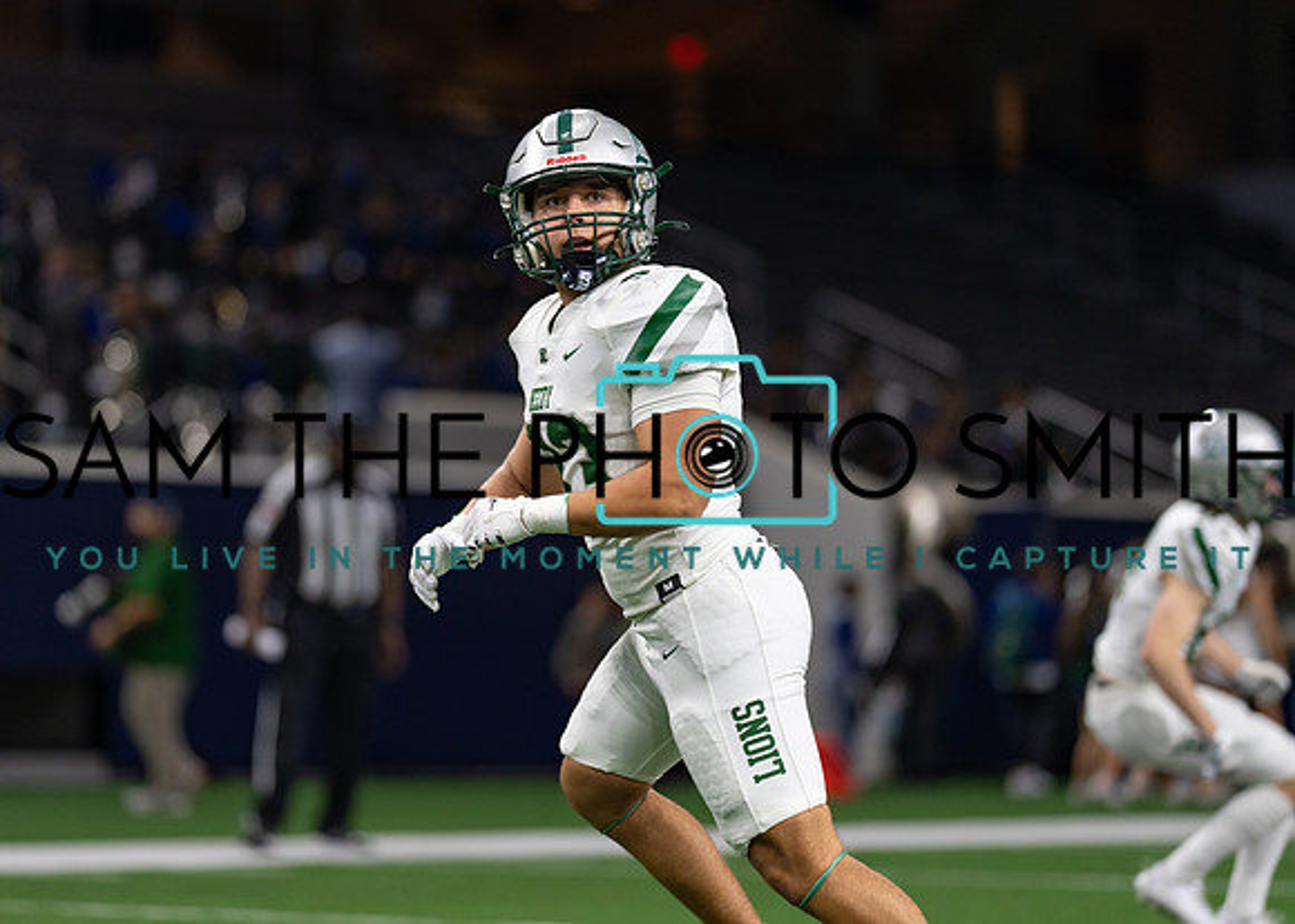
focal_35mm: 163
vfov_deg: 8.8
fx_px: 6000
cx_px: 548
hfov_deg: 12.3
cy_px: 391
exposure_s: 1/1000
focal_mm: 135
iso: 640
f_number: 1.8
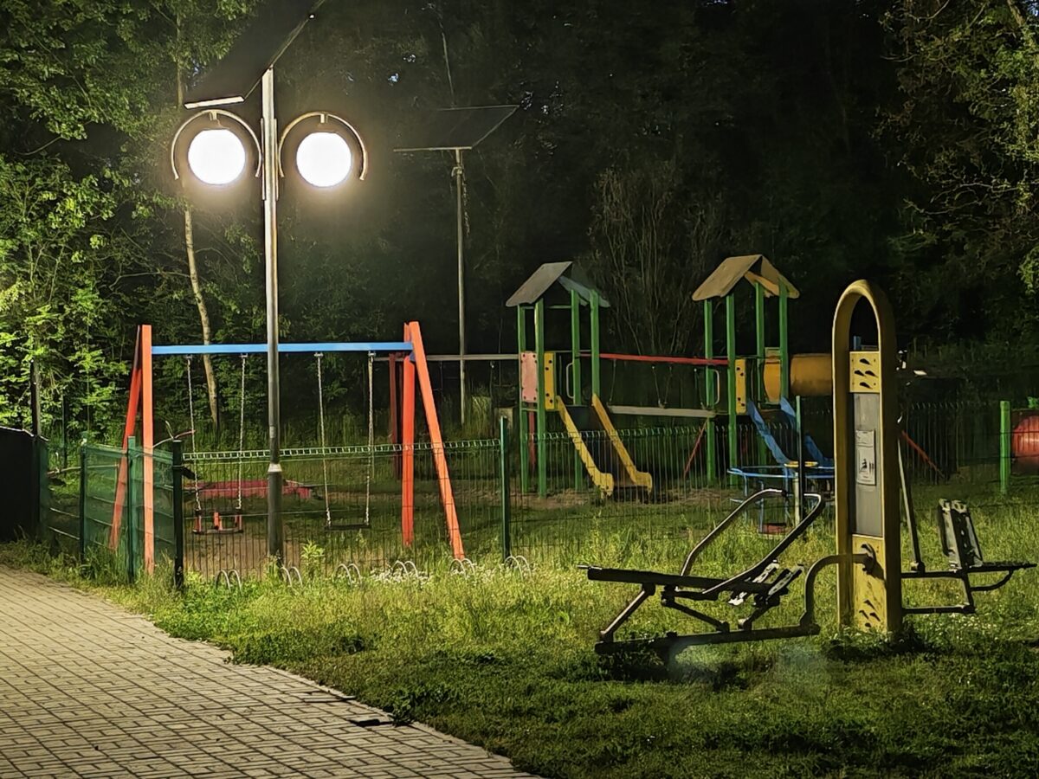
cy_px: 390
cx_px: 520
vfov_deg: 18.4
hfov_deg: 24.4
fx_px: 2401
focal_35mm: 80
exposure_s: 1/9
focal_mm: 6.12
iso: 8000
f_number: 1.9
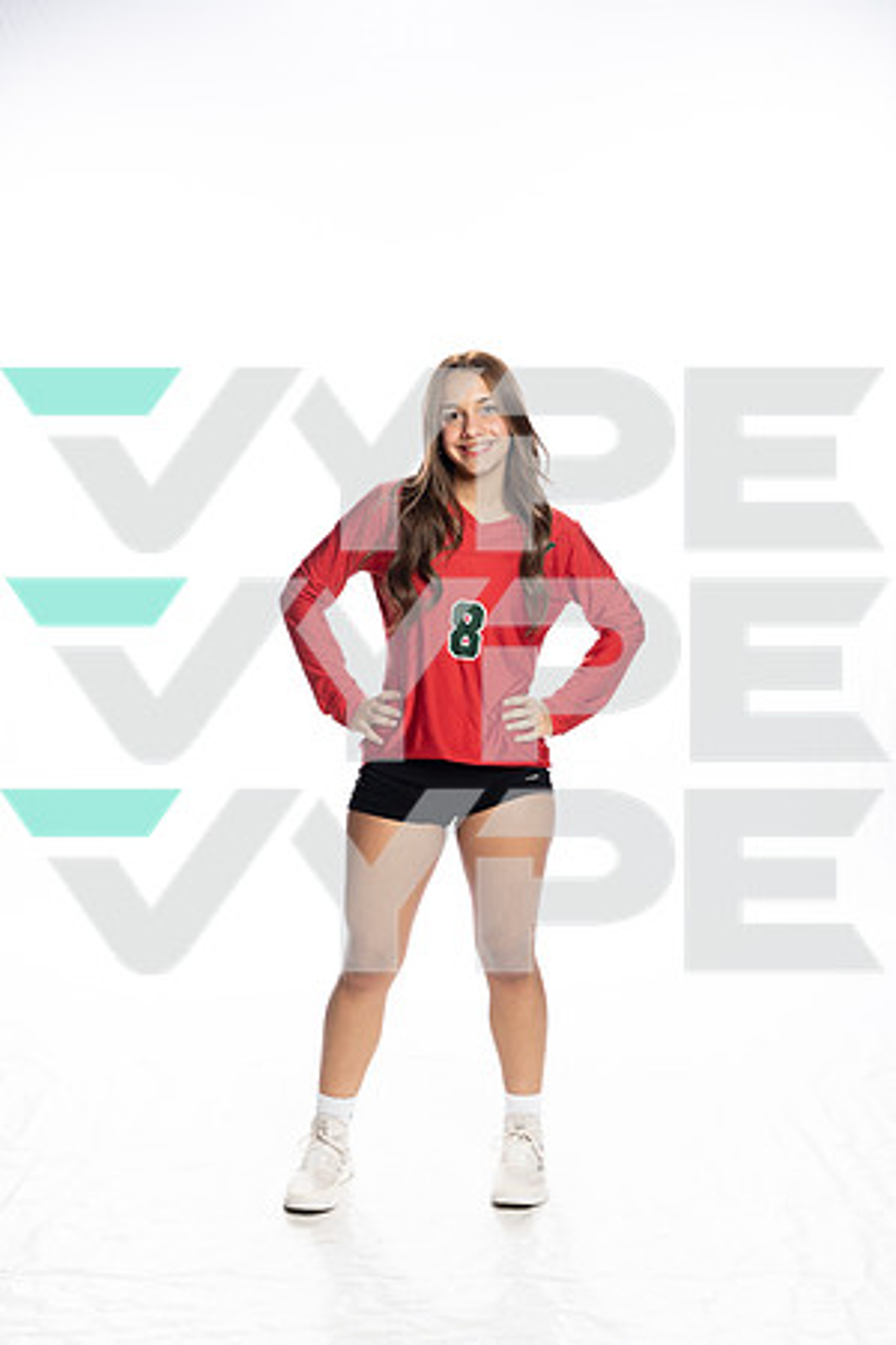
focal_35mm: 50
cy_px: 672
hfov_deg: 27.0
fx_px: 1867
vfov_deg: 39.6
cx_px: 448
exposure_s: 1/250
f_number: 8
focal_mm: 50
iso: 400
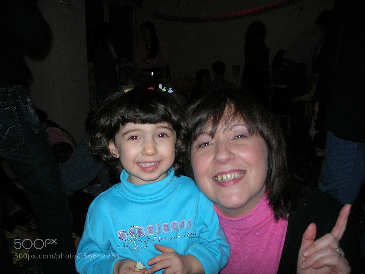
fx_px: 401
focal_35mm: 38
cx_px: 182
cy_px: 137
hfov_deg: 49.0
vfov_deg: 37.7
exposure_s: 1/60.1
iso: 64
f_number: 2.8
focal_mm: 7.8
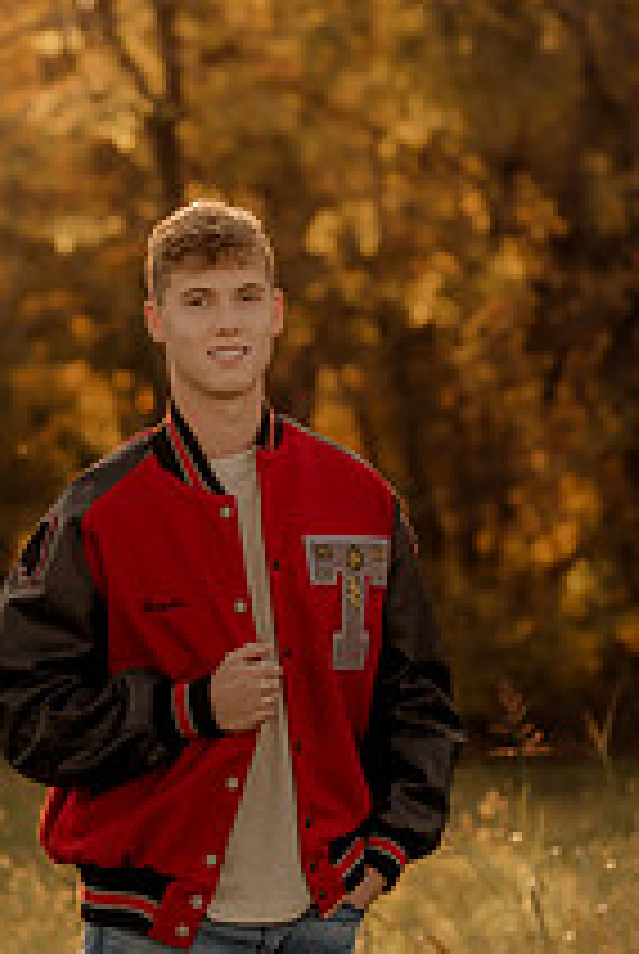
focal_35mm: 159
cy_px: 364
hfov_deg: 8.6
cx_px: 126
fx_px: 4219
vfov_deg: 12.9
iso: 250
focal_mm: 50
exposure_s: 1/1000
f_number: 1.8
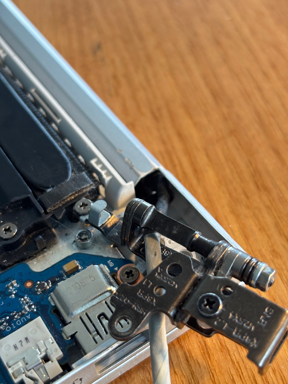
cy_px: 192
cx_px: 144
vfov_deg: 36.8
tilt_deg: -51.2
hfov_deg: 28.0
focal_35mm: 52
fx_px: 577
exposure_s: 1/50
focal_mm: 5.96
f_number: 1.6
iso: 80
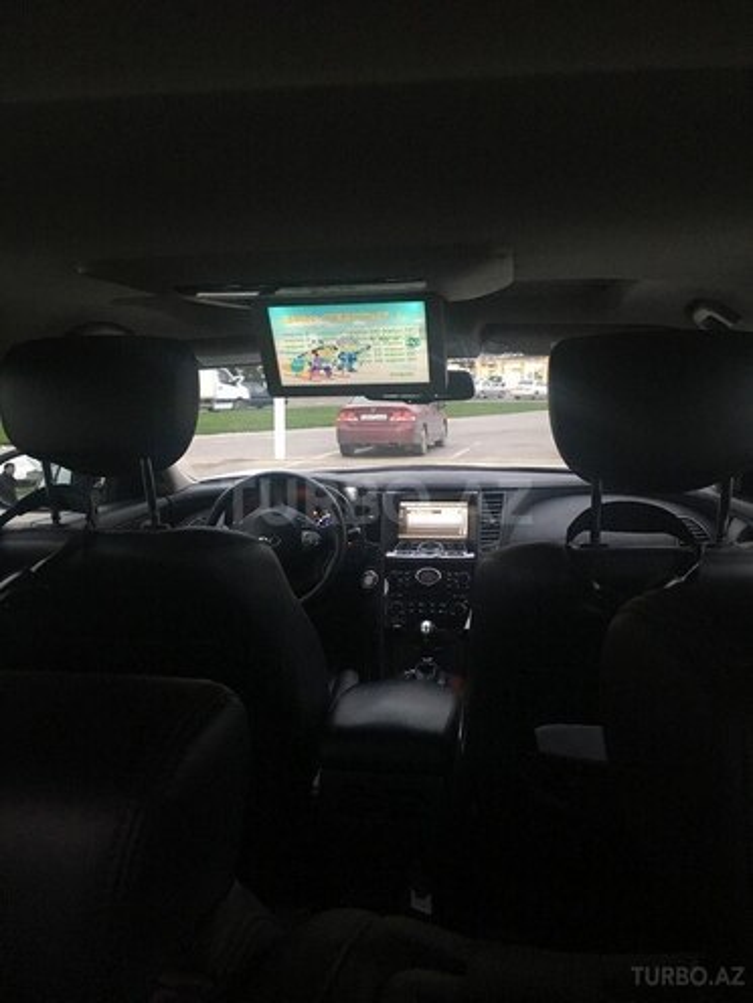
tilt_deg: -7.2
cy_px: 502
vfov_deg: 61.7
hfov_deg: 48.2
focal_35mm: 29
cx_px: 376
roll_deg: +0.2
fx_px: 841
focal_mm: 4.15
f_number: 2.2
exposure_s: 1/33
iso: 200
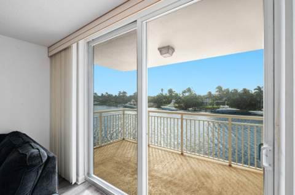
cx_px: 148
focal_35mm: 16
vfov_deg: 73.5
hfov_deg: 96.8
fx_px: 131
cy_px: 98
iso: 200
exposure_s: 1/125
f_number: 8
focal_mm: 16
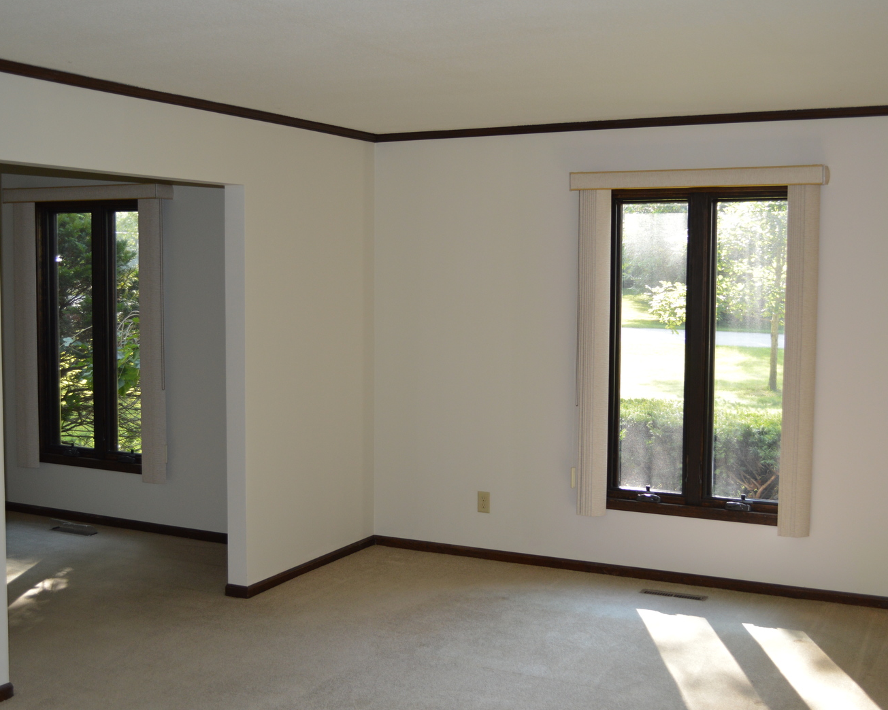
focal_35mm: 42
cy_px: 363
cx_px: 441
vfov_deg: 35.7
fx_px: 1104
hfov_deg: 43.8
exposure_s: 1/100
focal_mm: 24
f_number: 4
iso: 400
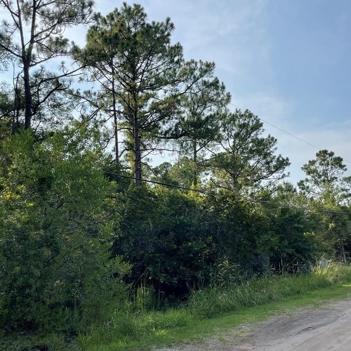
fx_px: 367
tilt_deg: +10.2
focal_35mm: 32
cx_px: 175
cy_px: 188
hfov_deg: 51.1
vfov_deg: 51.1
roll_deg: +3.0
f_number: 1.6
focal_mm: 5.1
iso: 32
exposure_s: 1/2545
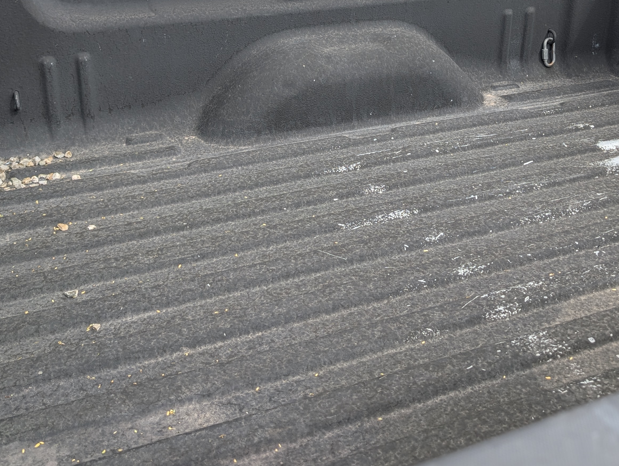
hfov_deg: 44.7
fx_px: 752
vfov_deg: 33.5
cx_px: 313
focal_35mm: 42
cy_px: 97
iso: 21
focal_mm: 6.9
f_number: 1.68
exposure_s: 1/463
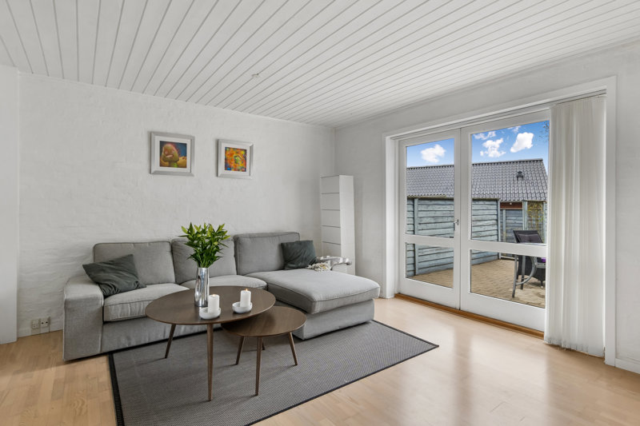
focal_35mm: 18
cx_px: 320
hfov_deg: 90.0
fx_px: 320
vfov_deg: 67.4
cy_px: 213
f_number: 8
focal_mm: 12
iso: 200
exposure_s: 1
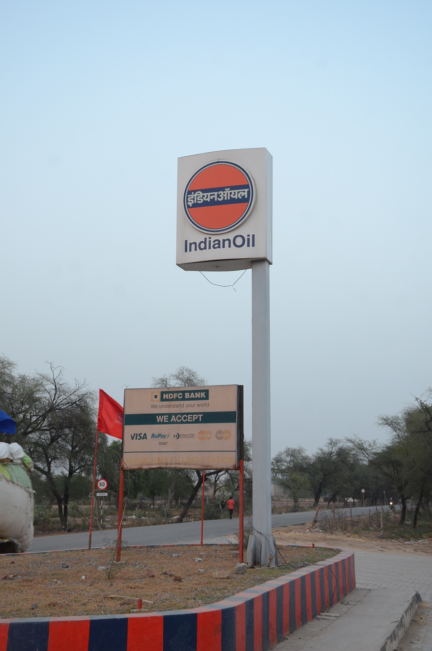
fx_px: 868
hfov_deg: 28.0
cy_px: 326
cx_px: 216
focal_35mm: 48
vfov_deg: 41.2
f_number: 5.6
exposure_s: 1/60
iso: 500
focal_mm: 32
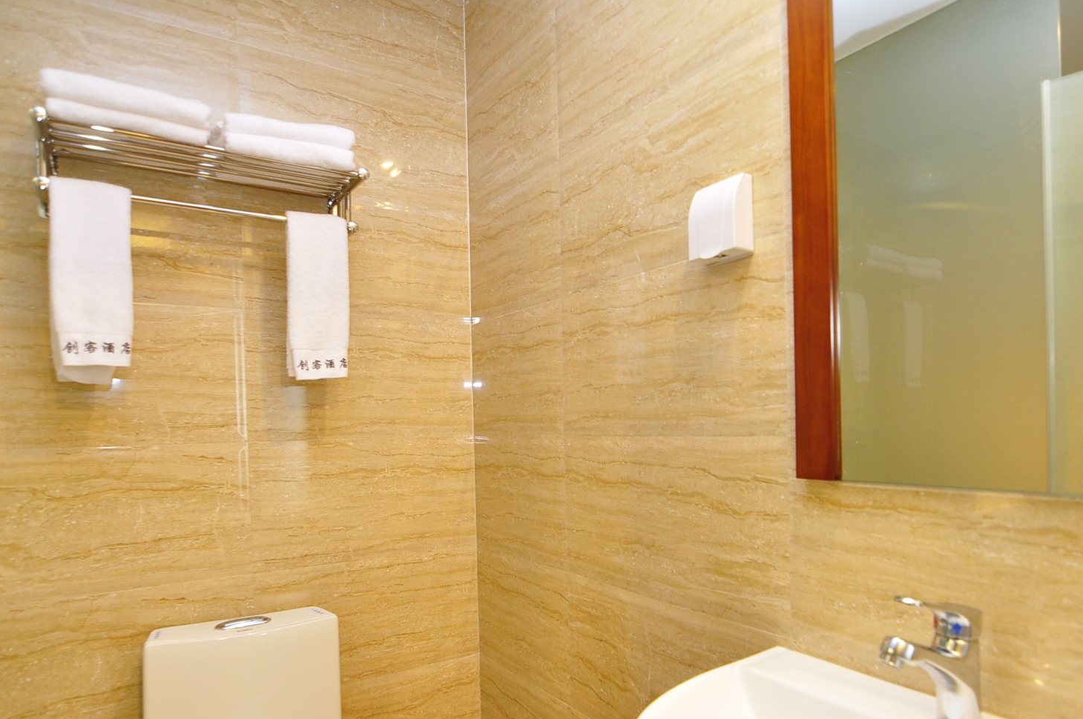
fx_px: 709
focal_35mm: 24
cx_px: 603
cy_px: 434
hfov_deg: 74.5
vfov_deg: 53.4
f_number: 2.8
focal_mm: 13
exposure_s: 1/15
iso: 500
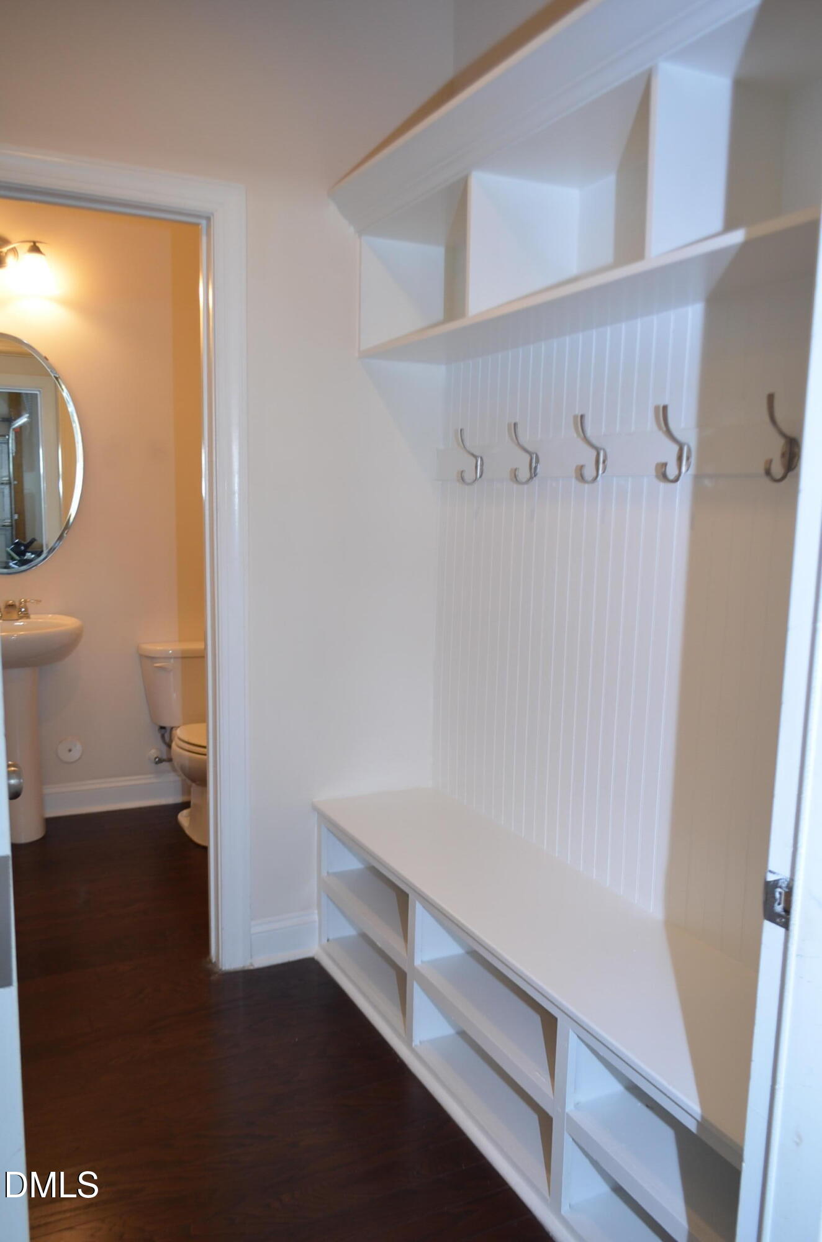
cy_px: 621
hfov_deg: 47.7
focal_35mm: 27
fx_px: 929
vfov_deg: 67.5
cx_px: 411
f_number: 3.5
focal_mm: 18
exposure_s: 1/50
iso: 400
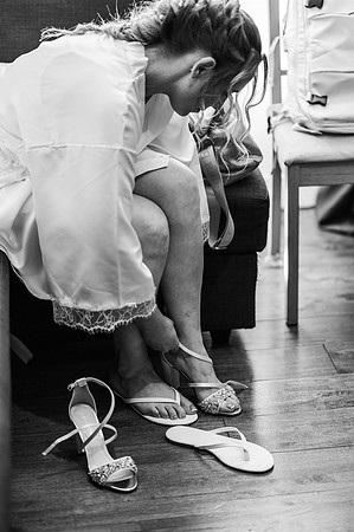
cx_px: 177
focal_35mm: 85
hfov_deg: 16.0
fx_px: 1257
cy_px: 266
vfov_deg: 23.9
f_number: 1.8
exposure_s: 1/200
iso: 800
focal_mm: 85
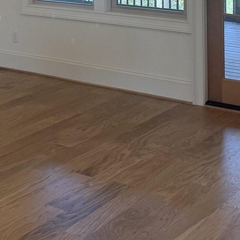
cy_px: -70
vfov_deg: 18.9
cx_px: 9
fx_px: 667
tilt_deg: -1.6
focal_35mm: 85
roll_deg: +0.7
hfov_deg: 19.9
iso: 100
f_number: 1.78
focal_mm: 6.76
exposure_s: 1/146
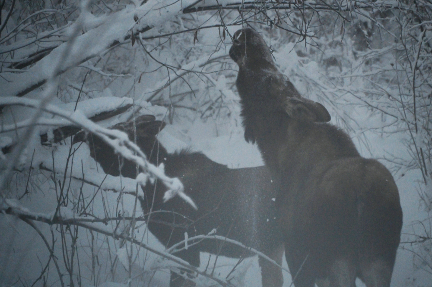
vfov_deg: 4.6
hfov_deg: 6.9
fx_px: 3599
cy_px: 144
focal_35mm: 300
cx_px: 216
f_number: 5.6
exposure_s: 1/1000
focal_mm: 300
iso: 2500
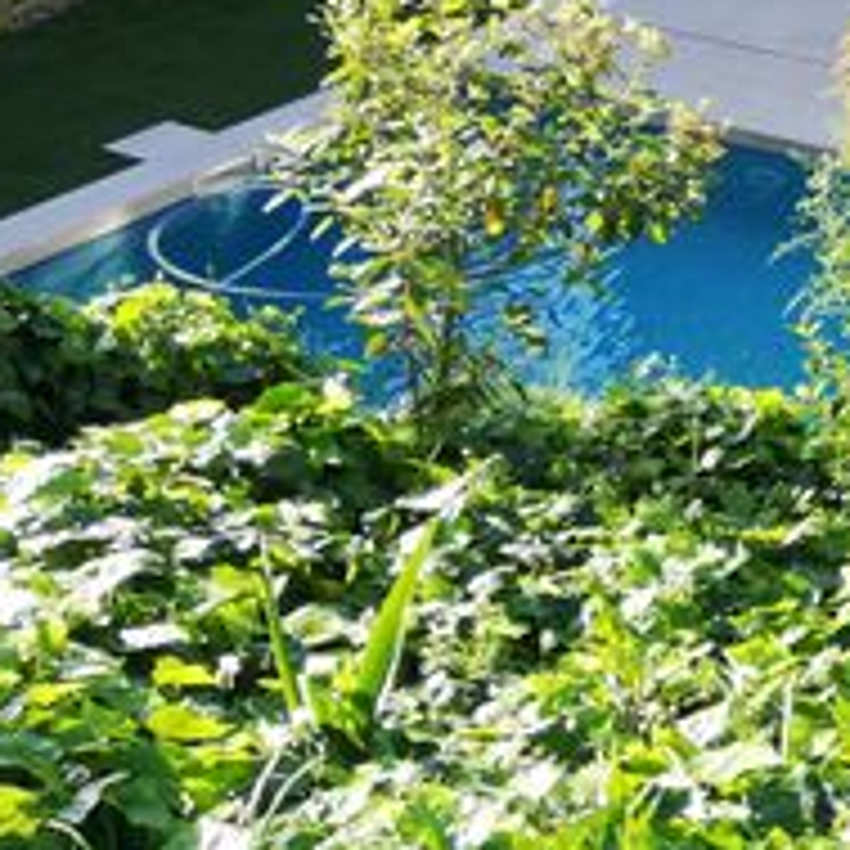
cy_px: -40
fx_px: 2028
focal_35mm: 73
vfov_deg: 22.6
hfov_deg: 20.4
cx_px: 1259
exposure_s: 1/151
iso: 50
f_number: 2.2
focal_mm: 3.81
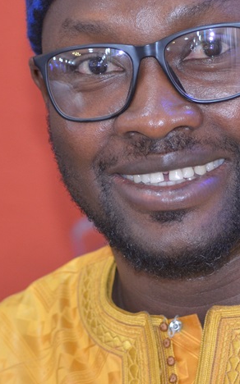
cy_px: 121
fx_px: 2871
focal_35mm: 274
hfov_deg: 4.8
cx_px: 214
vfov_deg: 7.7
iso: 800
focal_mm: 82
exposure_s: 1/60
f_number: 4
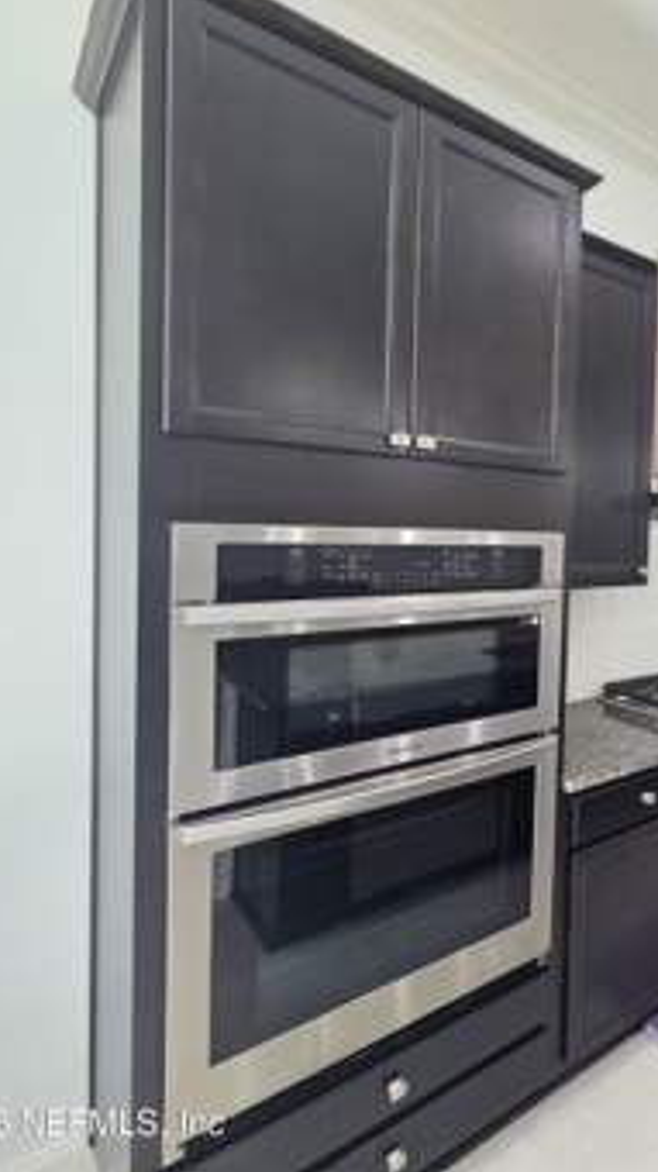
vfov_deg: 86.6
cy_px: 557
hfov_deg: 43.0
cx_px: 730
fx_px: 621
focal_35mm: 20
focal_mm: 2.2
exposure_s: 1/60
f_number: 1.9
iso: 160
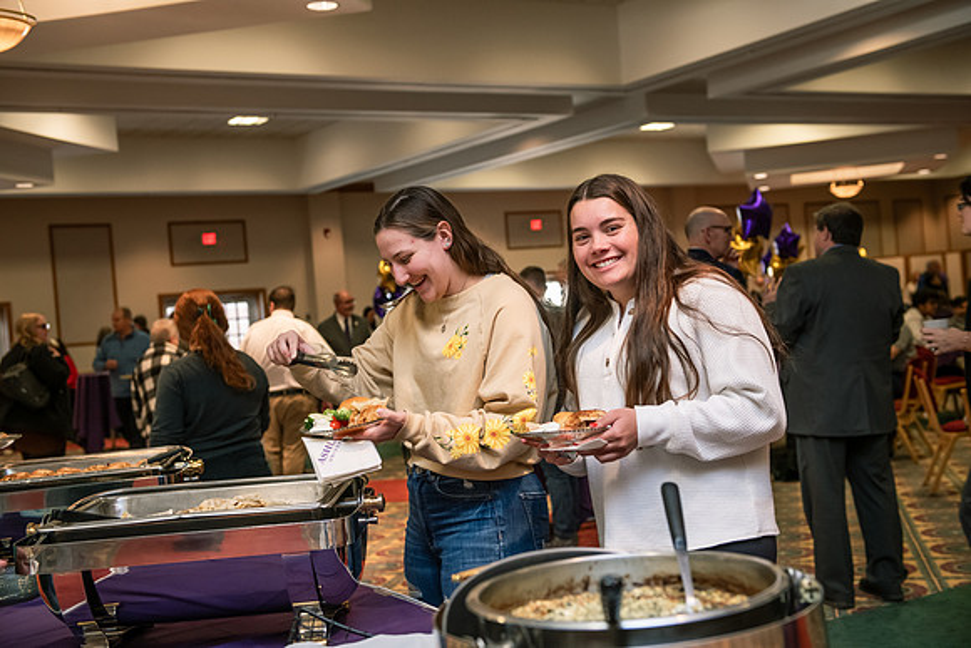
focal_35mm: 48
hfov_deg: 41.1
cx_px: 486
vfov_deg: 28.1
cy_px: 324
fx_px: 1295
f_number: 3.5
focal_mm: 48
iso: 1600
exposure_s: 1/160
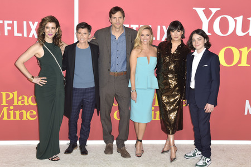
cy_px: 84
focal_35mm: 44
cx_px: 126
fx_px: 307
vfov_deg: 30.5
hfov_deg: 44.5
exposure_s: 1/250
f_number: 6.3
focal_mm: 44
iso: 640
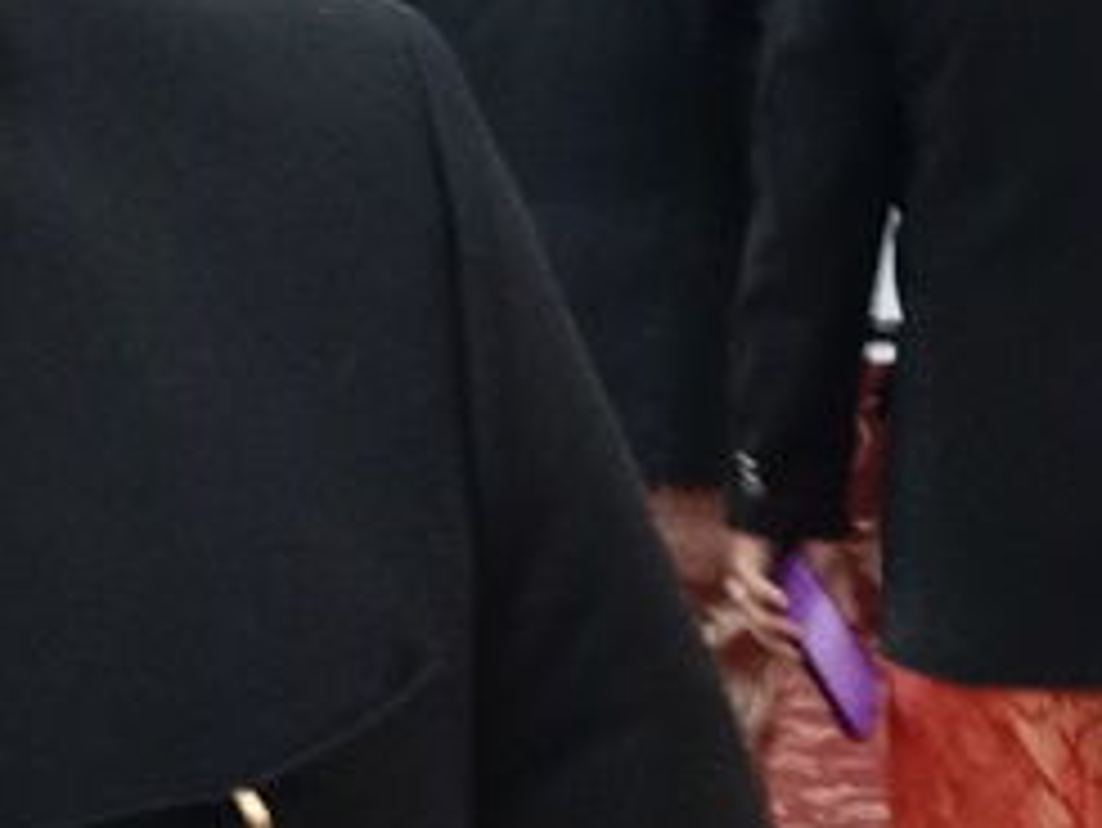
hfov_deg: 15.9
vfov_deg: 12.5
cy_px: -414
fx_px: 3599
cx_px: -580
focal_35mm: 113
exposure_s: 1/16.7
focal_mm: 3.65
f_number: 2.2
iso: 1232
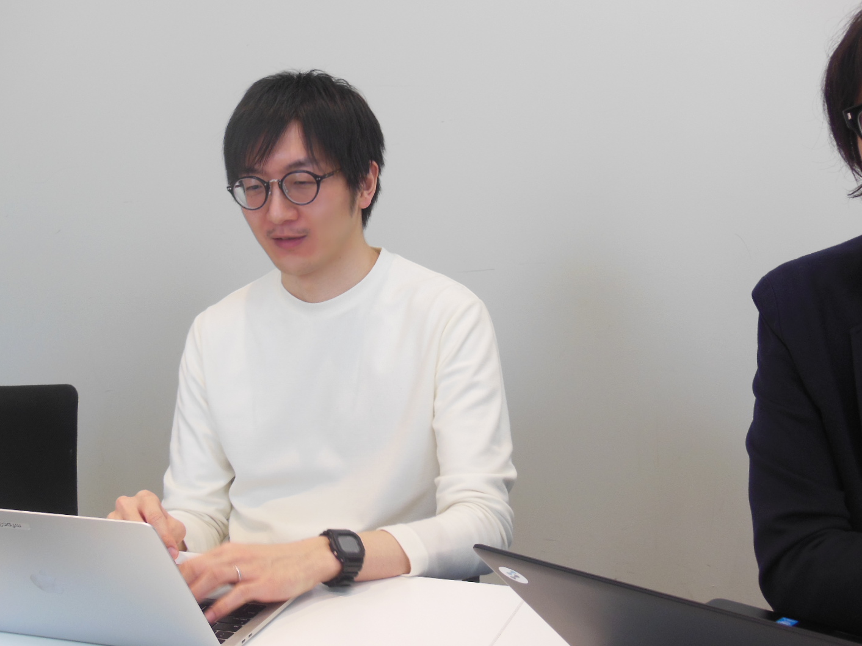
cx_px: 374
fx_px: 1270
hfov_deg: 37.4
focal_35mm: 51
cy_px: 299
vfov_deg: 28.6
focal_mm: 8
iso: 125
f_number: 4.4
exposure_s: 1/30
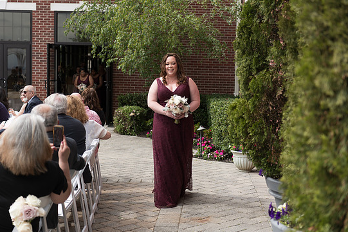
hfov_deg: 33.9
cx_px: 172
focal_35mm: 59
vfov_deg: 23.0
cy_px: 118
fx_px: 570
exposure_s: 1/640
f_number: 2.8
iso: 64
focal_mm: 55
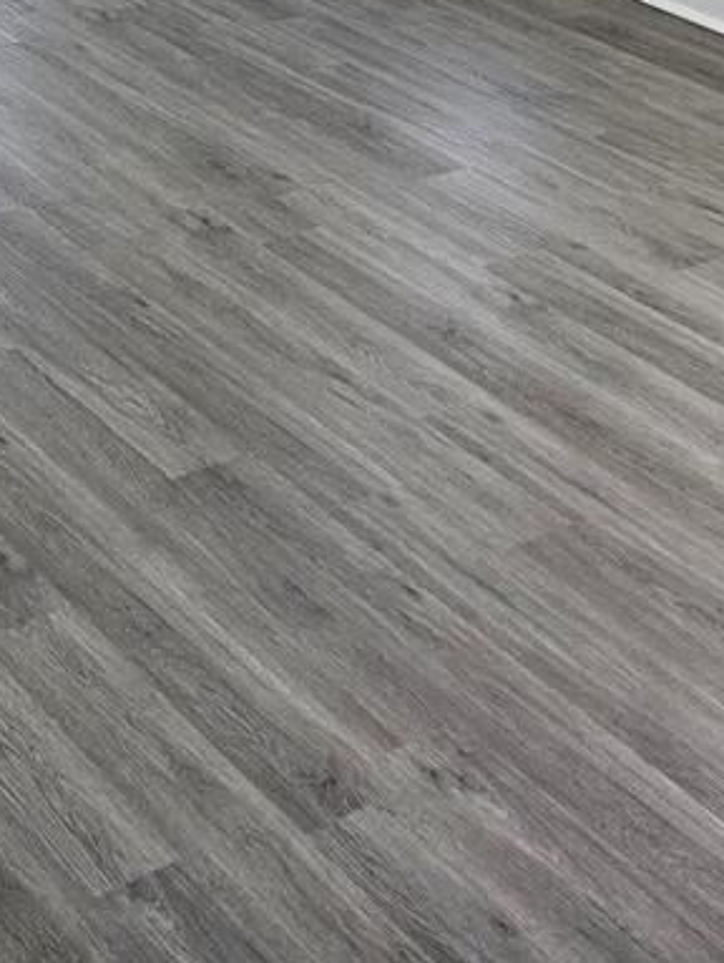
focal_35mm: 72
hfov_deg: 18.5
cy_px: -538
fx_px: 2005
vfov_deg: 21.8
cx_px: -312
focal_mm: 5.4
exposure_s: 1/120
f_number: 1.8
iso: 80
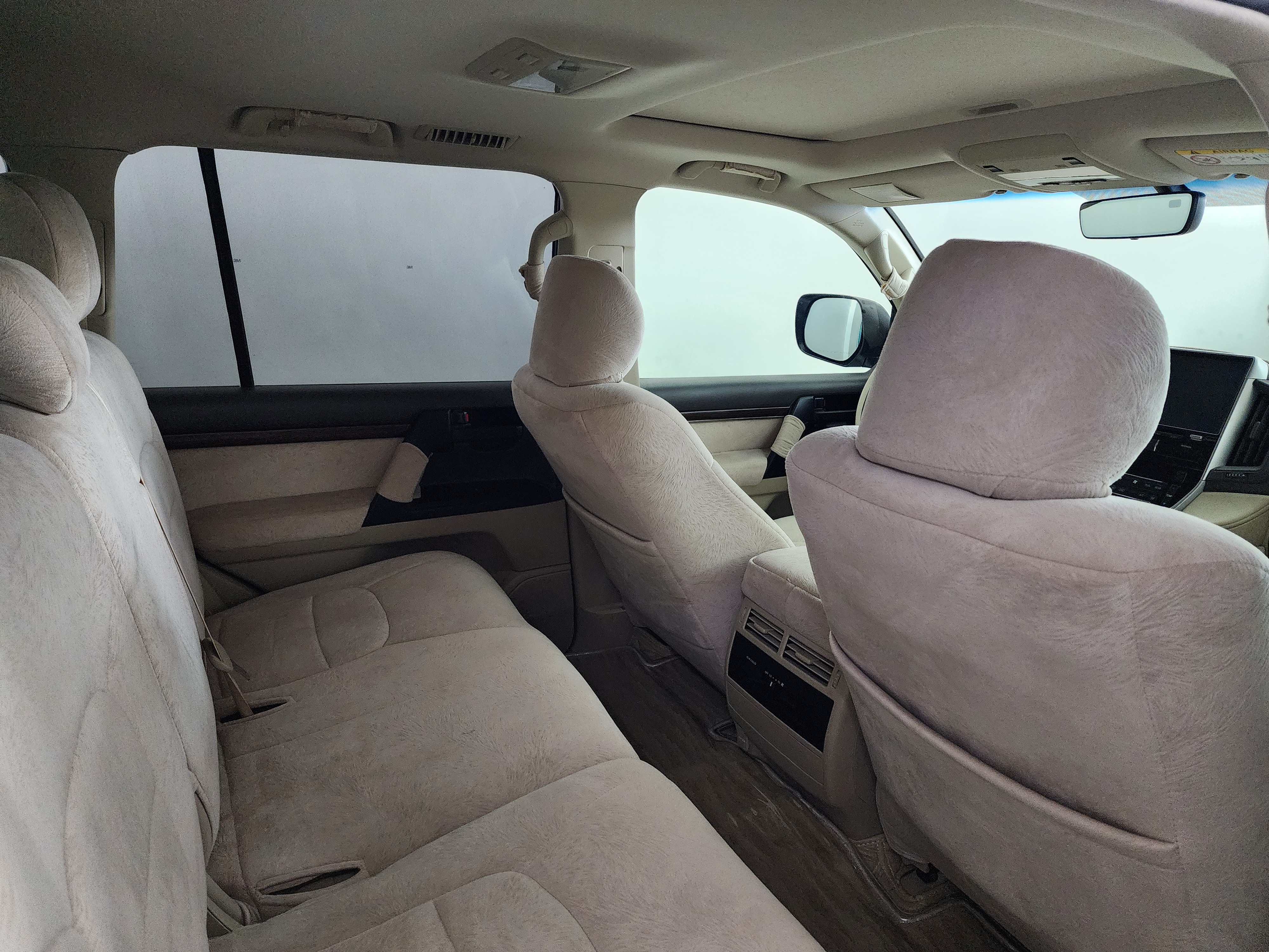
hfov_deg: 73.9
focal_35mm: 23
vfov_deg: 58.9
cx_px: 634
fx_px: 843
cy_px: 476
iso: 800
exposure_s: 1/100
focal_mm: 6.4
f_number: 1.8
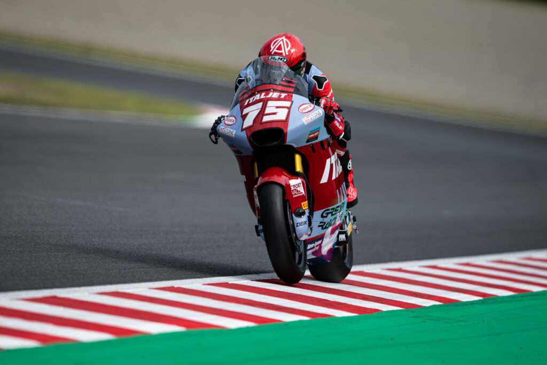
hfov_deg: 4.2
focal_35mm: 493
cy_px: 153
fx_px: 7489
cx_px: 287
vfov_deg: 2.8
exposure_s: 1/2500
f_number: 3.5
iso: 100
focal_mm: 400
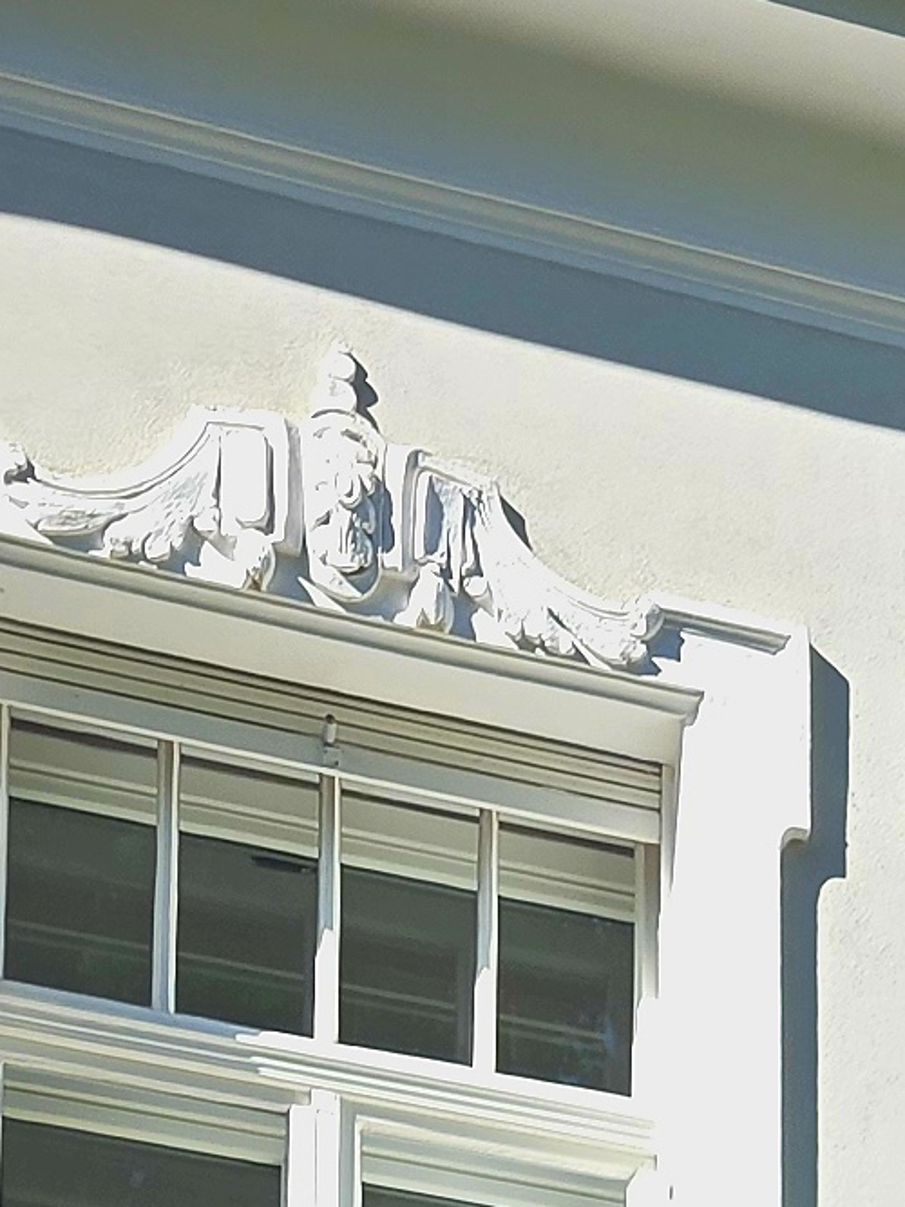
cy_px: 3330
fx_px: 4812
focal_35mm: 138
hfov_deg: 9.8
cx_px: 1975
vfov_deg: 10.9
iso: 80
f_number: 1.7
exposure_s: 1/1667
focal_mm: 6.3
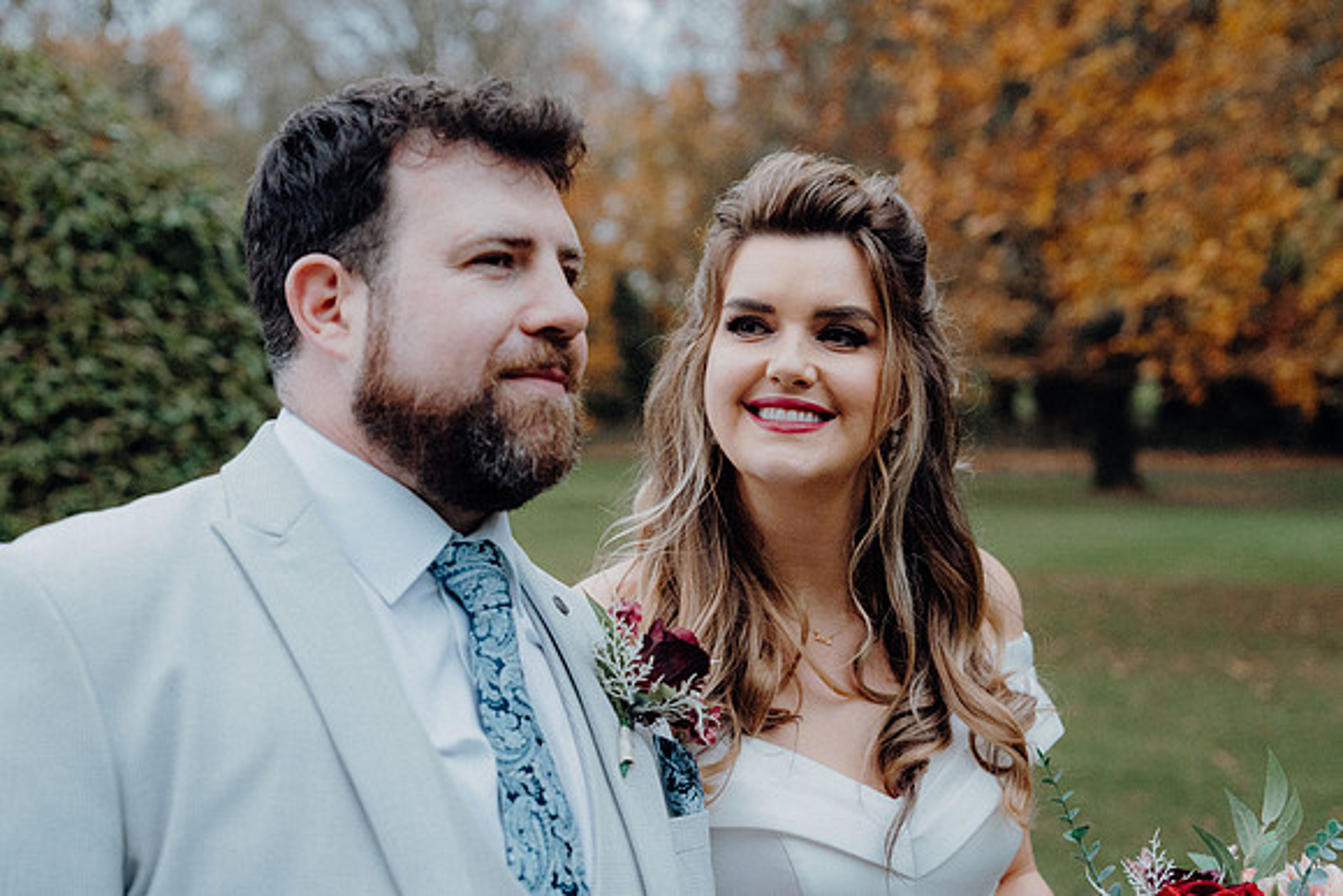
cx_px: 672
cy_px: 448
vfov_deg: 24.6
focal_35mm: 55
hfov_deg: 36.2
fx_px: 2052
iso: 5000
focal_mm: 55
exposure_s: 1/200
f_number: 3.5
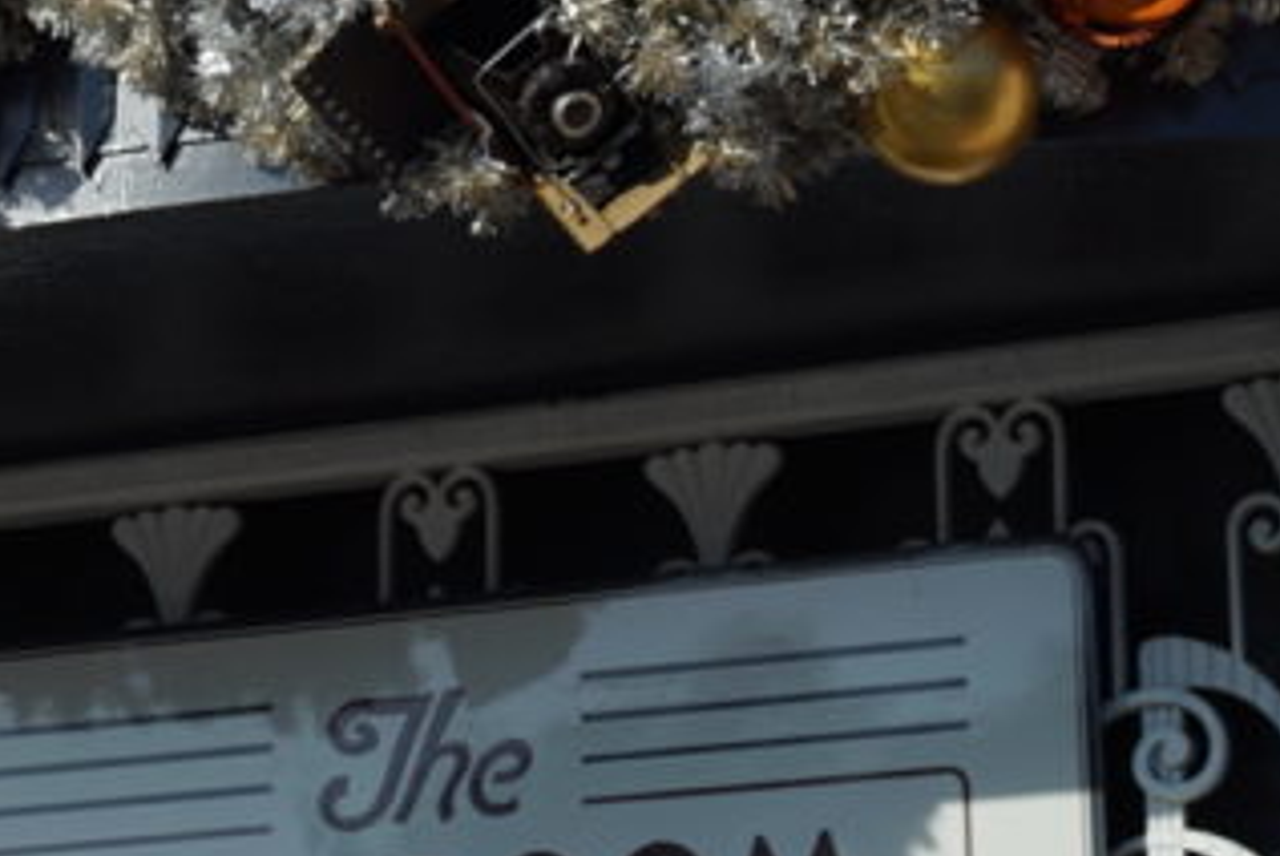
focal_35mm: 189
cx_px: 117
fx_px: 6726
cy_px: -711
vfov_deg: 7.1
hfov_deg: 10.8
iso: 100
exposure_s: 1/500
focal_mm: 50
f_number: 7.1
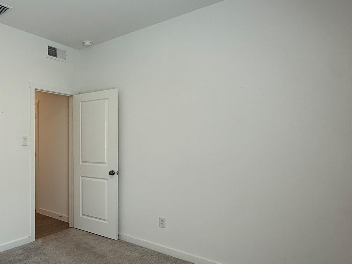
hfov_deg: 61.3
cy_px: 150
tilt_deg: -2.4
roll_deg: +0.2
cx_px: 66
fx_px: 264
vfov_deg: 52.9
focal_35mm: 26
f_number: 2.2
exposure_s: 1/120
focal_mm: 2.22
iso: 125
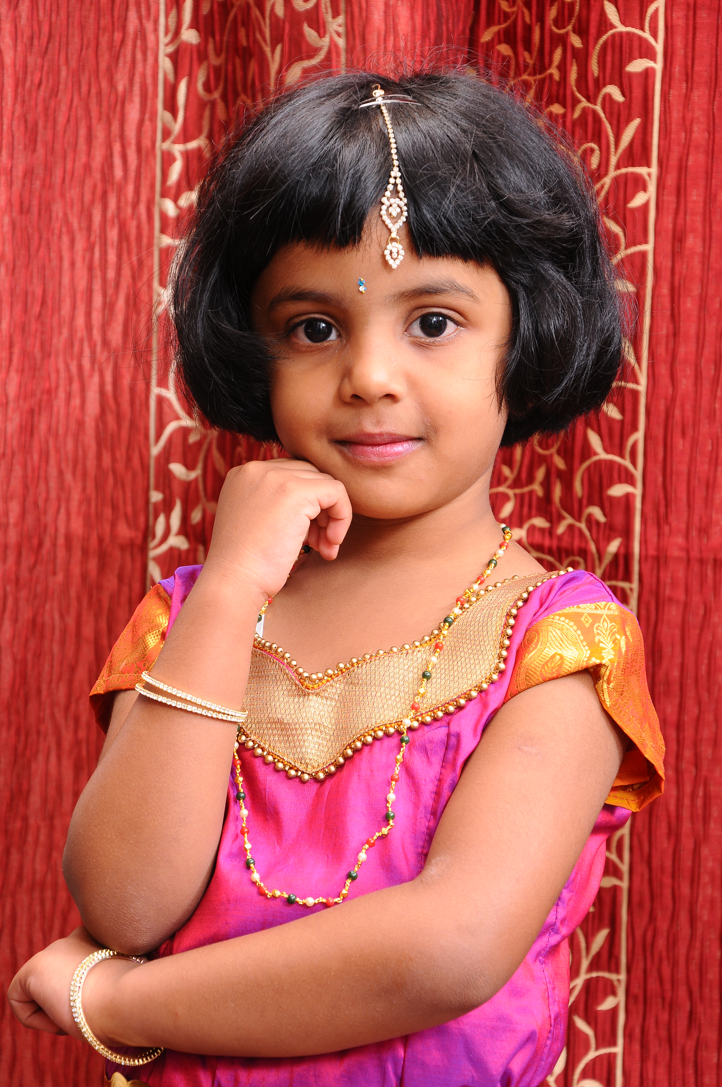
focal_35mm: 105
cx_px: 361
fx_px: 3167
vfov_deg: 19.5
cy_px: 544
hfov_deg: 13.0
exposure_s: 1/125
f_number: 7.1
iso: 250
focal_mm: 70
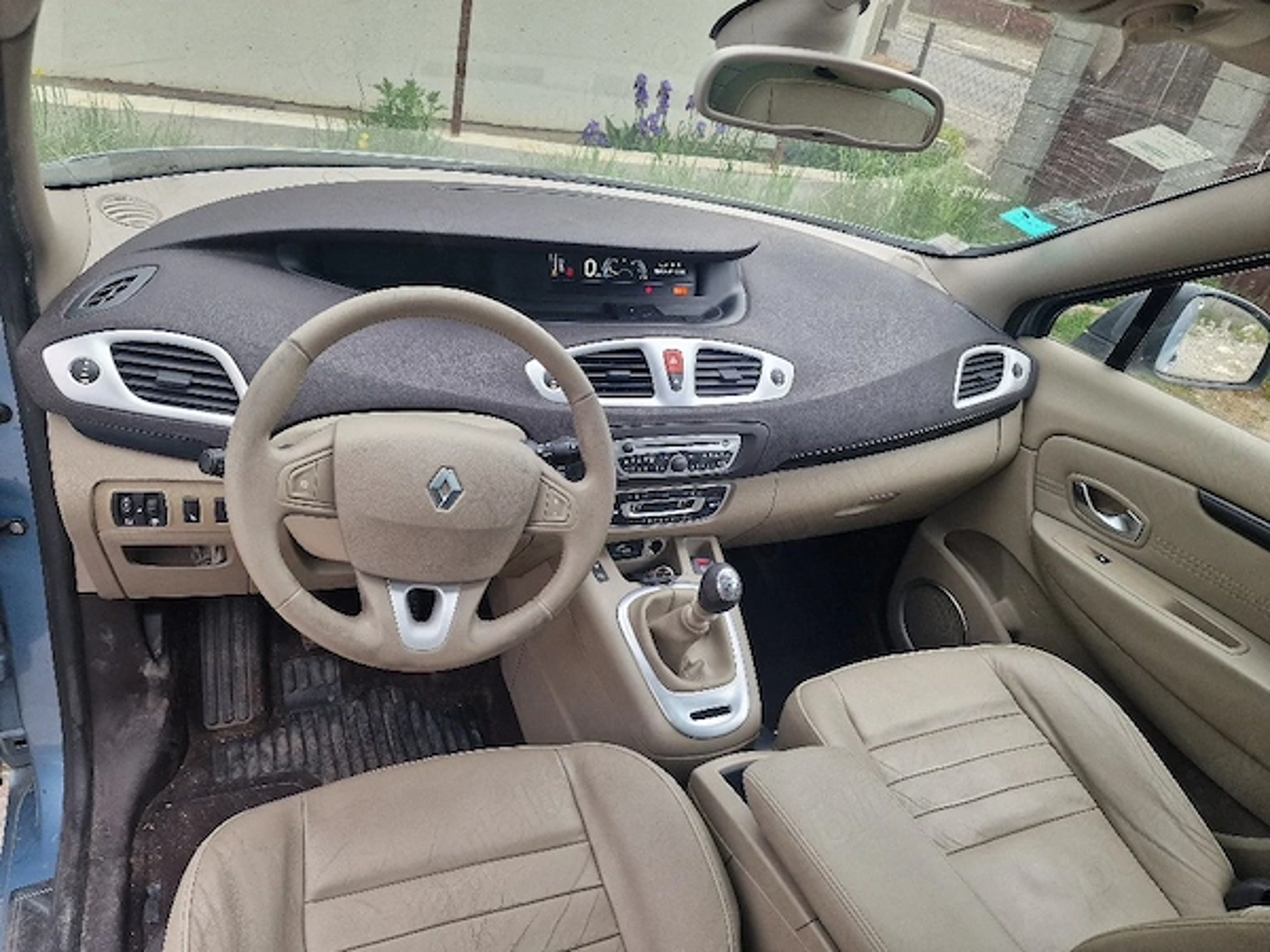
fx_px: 844
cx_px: 635
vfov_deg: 58.9
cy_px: 476
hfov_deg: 73.9
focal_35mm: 23
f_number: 1.8
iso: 125
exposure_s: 1/182
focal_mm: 6.4
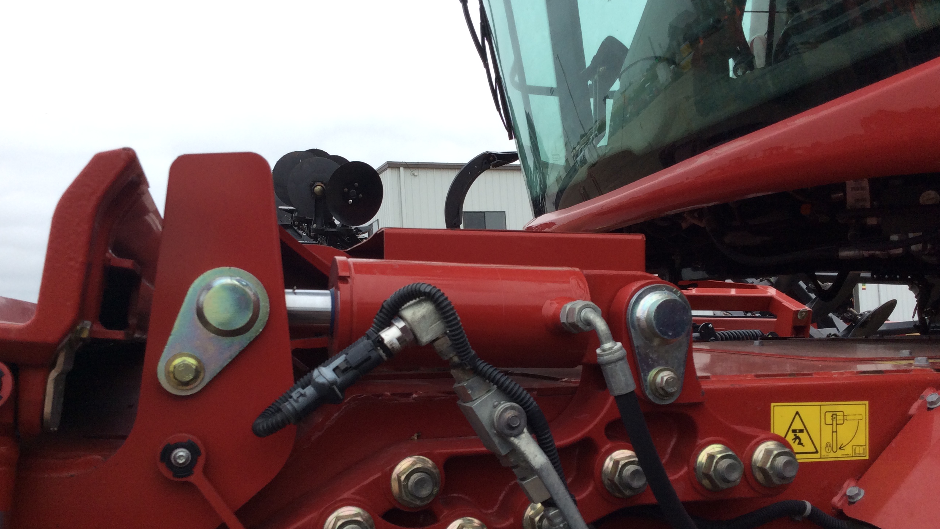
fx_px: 872
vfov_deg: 33.6
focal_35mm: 35
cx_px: 470
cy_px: 311
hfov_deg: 56.6
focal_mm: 3.3
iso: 32
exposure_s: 1/566
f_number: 2.4
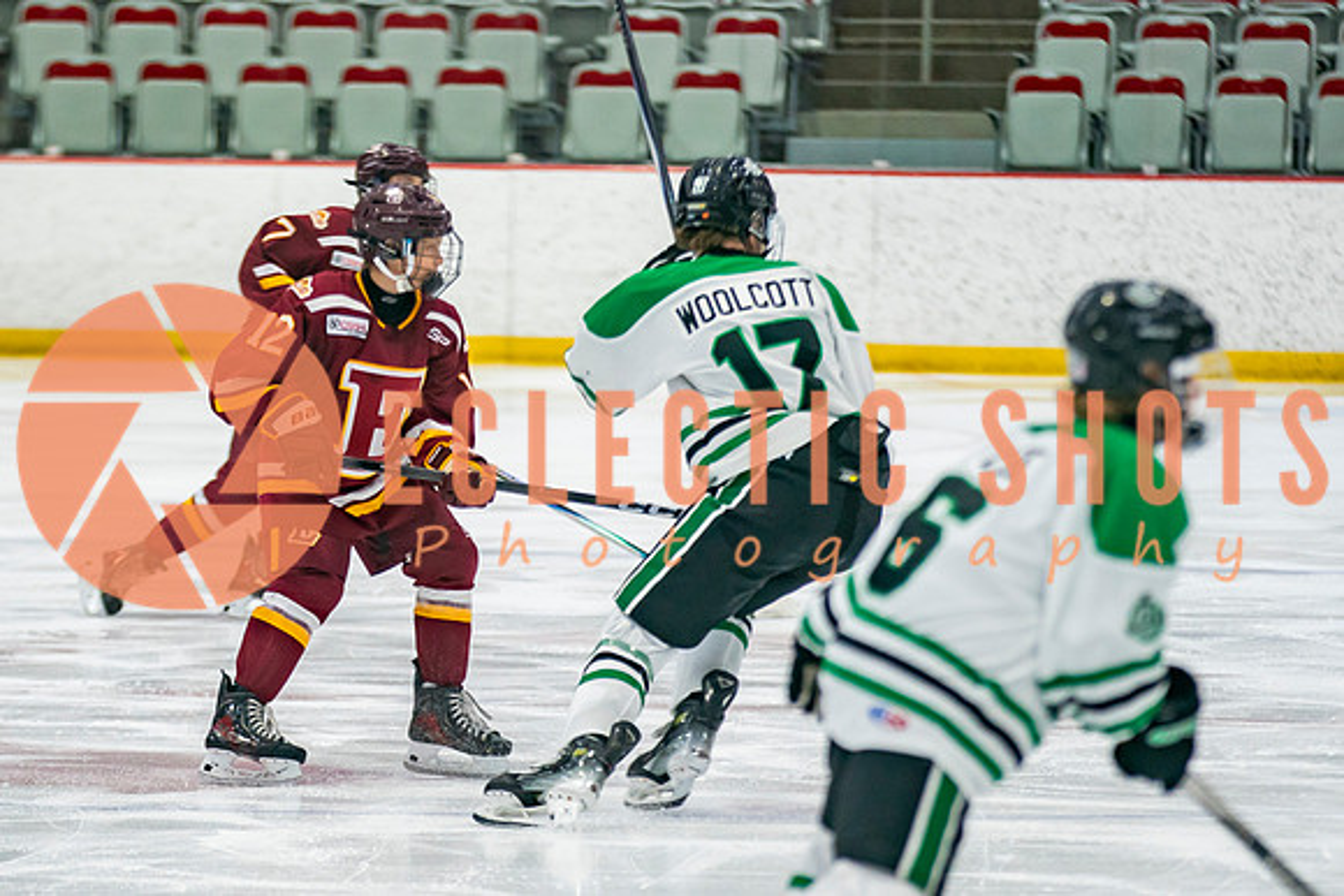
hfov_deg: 6.6
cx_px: 542
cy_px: 644
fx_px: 11607
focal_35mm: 311
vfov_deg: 4.4
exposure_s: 1/640
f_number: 2.8
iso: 800
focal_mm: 165
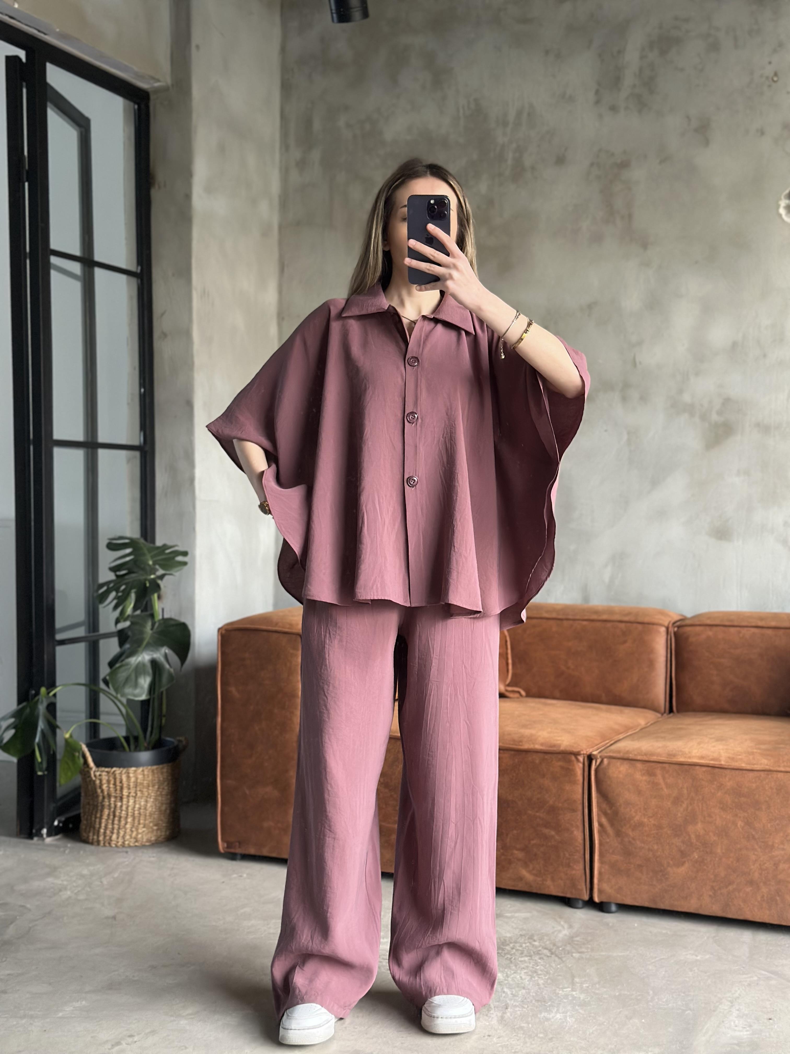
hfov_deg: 30.3
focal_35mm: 48
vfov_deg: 39.7
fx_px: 1461
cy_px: 527
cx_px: 395
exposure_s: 1/60
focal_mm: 6.86
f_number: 1.78
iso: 250
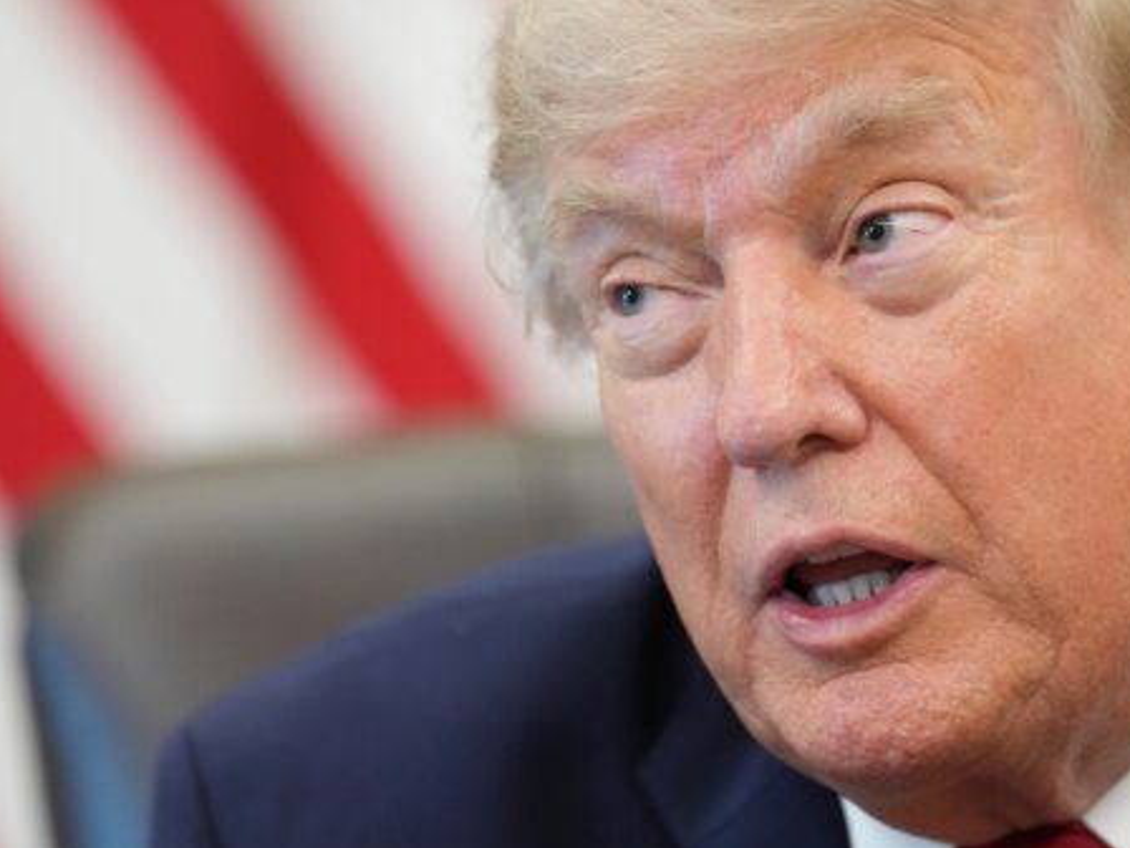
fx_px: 9761
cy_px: 338
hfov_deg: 6.6
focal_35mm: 299
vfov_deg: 5.0
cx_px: 673
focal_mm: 200
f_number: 3.2
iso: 4000
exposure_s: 1/200
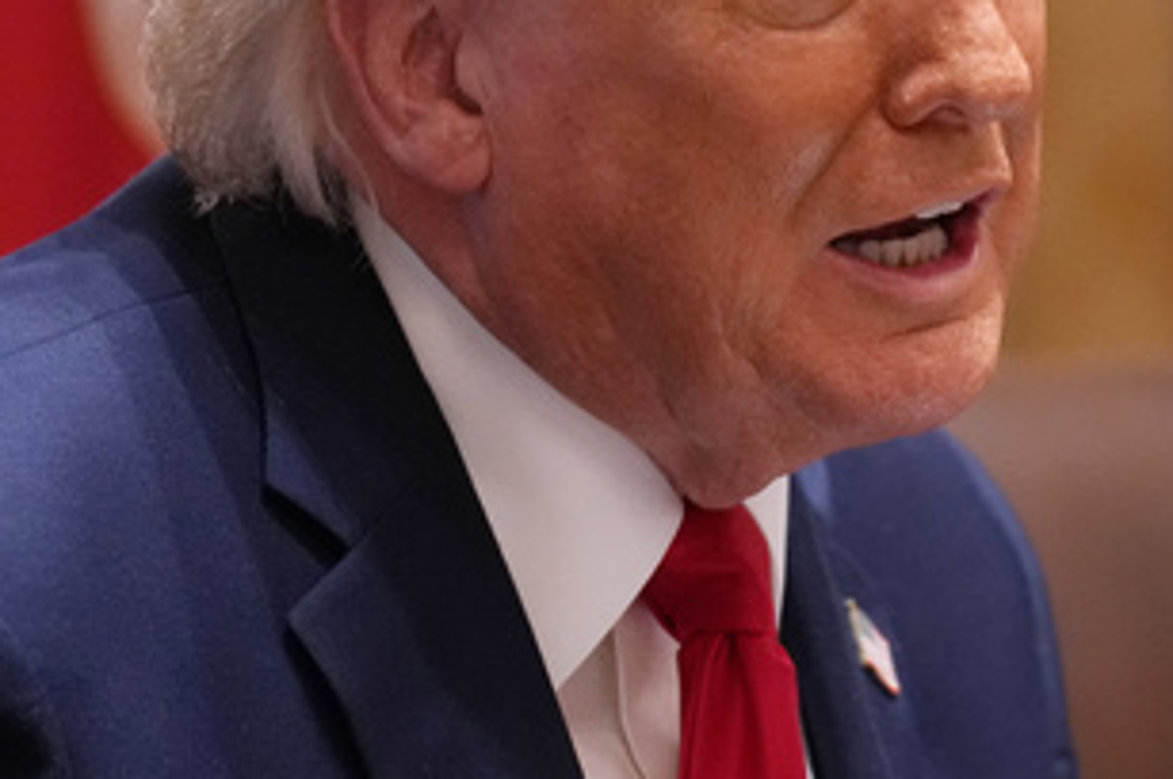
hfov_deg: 3.1
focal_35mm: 668
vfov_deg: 2.1
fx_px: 21742
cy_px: 592
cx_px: 1207
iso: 3200
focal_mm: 200
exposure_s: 1/160
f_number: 2.8
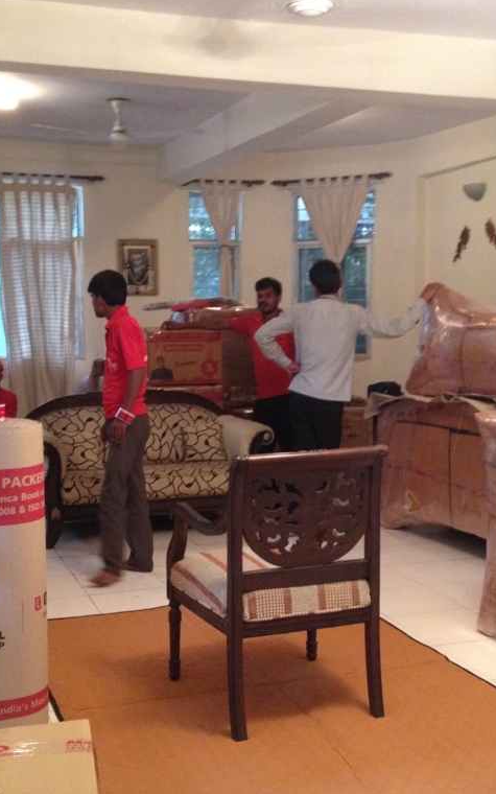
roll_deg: -0.7
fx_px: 1081
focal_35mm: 50
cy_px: 395
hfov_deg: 25.8
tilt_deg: -4.4
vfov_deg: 40.3
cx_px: 239
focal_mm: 4.28
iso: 320
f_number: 2.4
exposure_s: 1/20
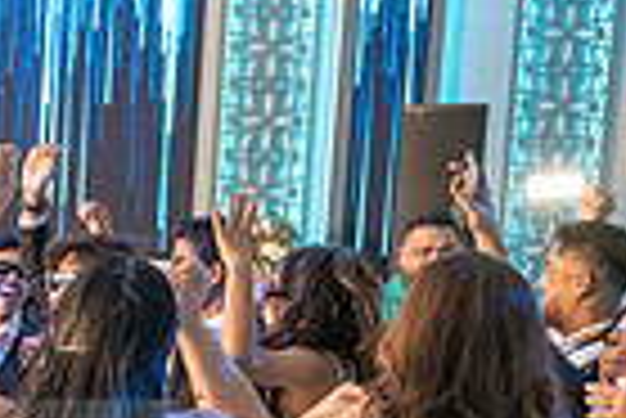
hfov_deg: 18.8
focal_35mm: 100
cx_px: -203
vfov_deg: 13.3
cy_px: 506
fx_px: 1741
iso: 1000
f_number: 4.5
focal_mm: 24
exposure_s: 1/160
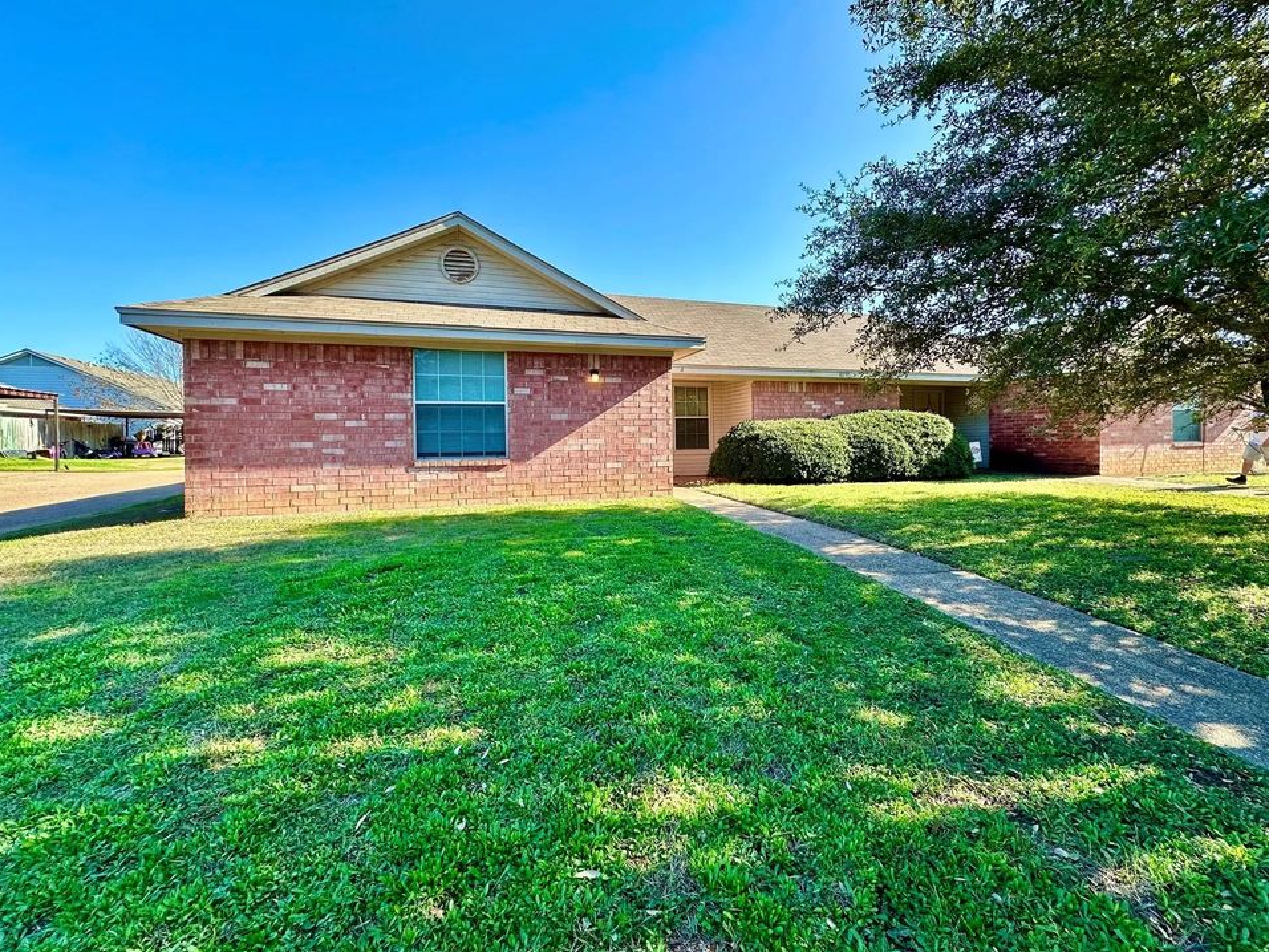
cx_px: 653
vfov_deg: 81.7
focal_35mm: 15
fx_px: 550
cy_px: 446
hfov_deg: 98.1
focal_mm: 2.22
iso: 40
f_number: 2.2
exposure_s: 1/483
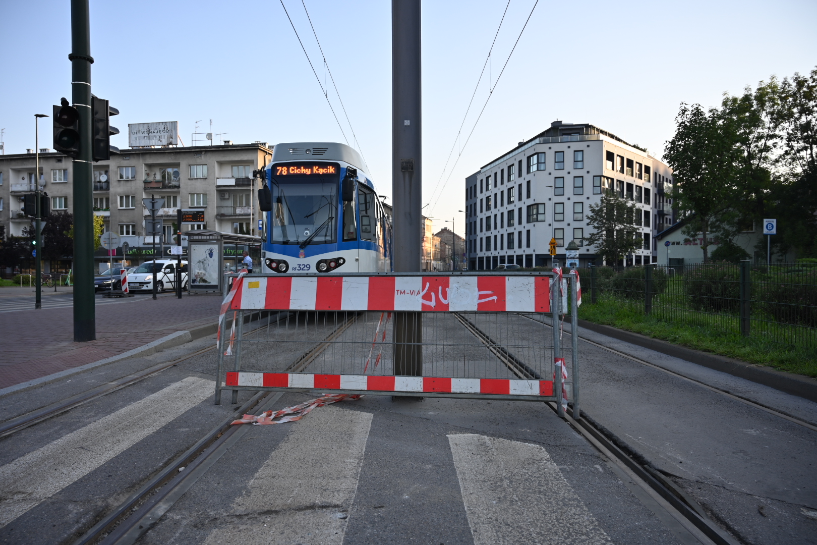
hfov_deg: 73.7
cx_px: 408
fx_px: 545
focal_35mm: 24
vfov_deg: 53.1
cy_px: 272
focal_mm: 24
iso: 160
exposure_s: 1/250
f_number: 5
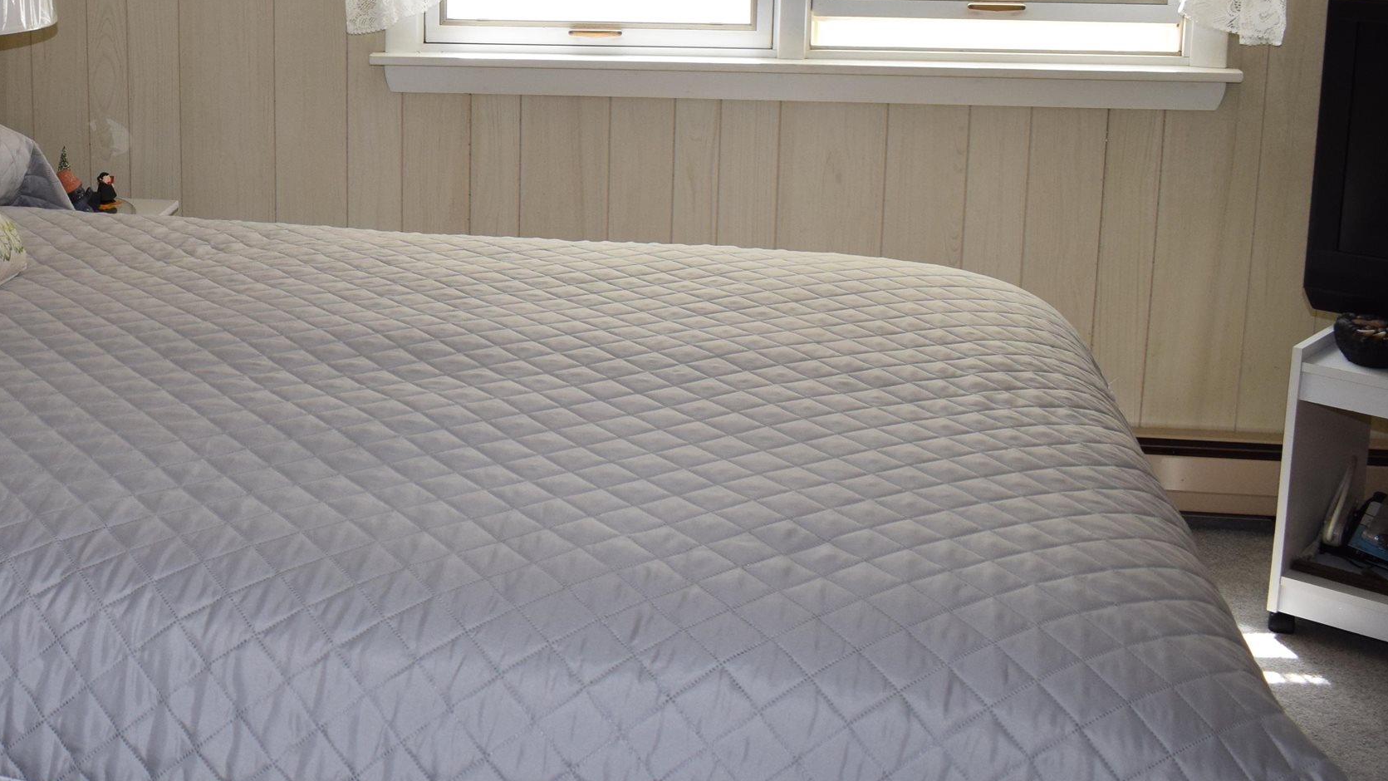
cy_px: 163
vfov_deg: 22.8
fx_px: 1914
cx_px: 223
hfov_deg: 38.0
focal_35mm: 52
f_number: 5.6
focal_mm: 18
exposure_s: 1/125
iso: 500
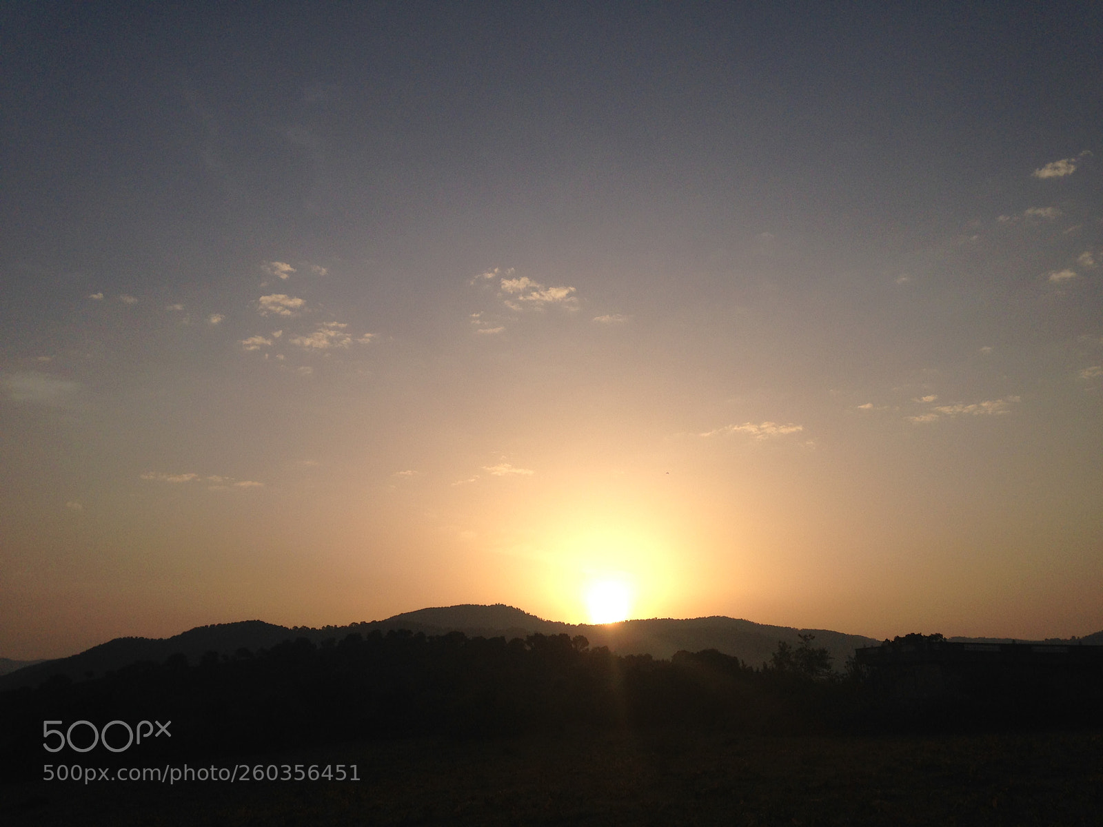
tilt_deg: +16.5
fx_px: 1052
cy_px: 414
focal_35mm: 33
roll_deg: -1.1
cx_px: 552
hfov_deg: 55.4
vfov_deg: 42.9
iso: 50
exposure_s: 1/3012
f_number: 2.4
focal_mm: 4.12
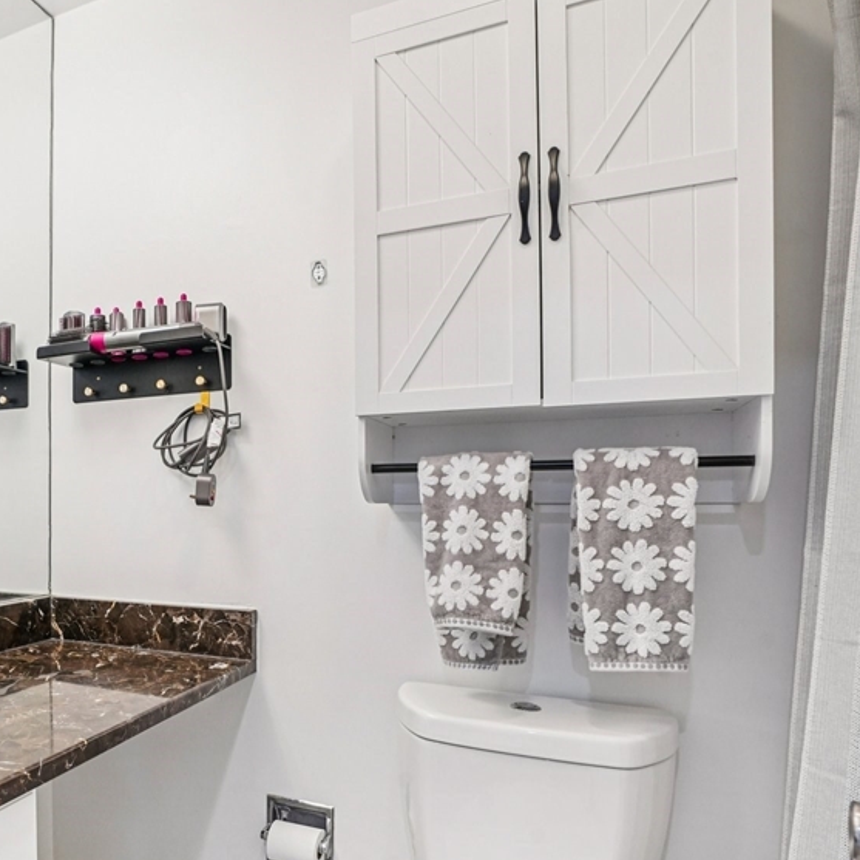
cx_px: 164
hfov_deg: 57.9
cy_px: 509
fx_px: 703
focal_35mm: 25
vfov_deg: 62.5
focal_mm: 16
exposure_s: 1/30
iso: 640
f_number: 8
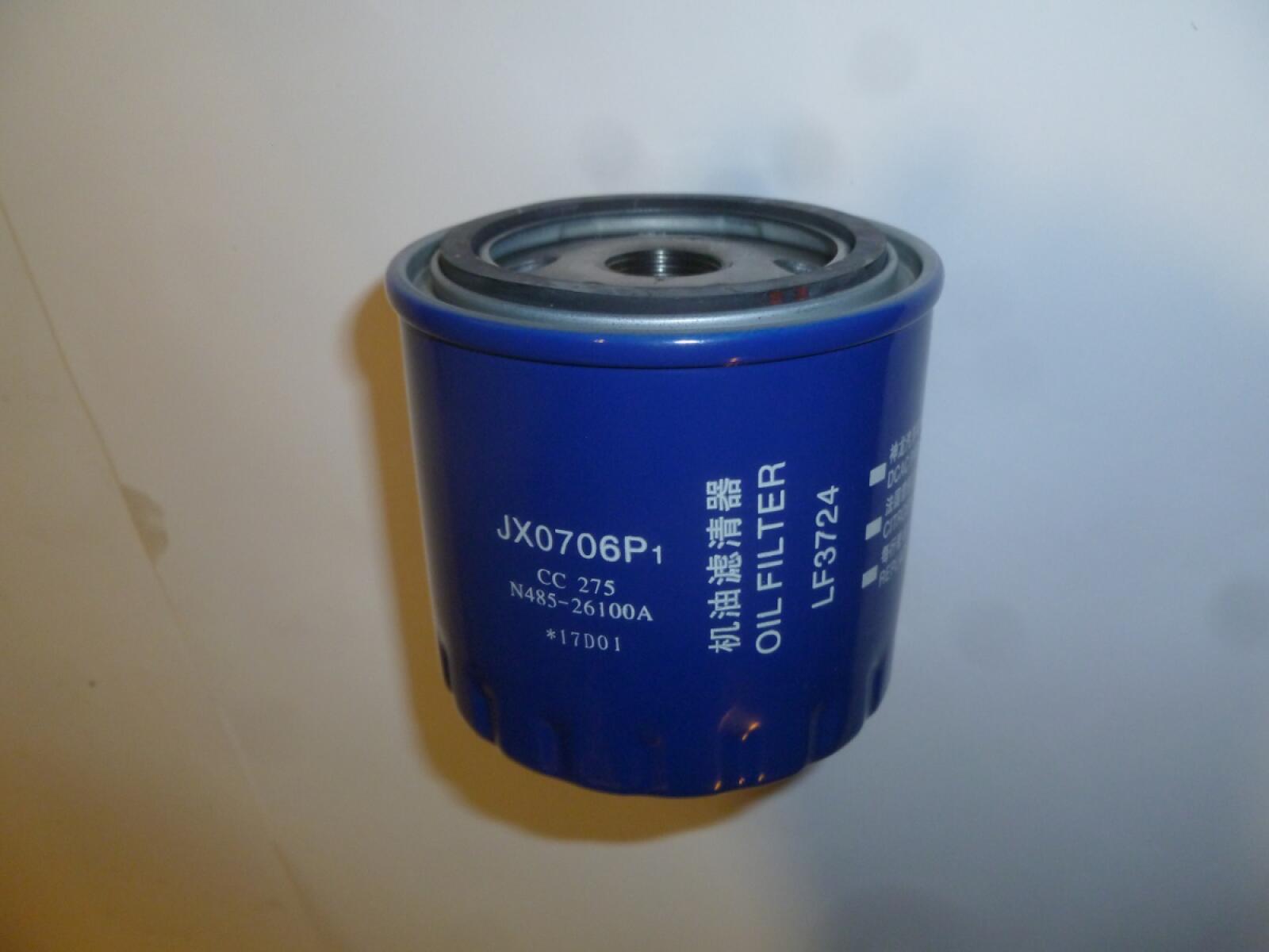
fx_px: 1026
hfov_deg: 63.4
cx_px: 634
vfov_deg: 49.7
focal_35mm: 28
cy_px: 476
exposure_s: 1/30
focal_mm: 5
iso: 200
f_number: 3.3
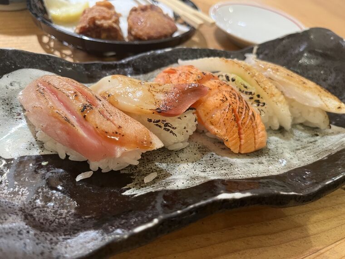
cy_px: 130
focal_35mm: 26
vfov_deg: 53.1
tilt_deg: -43.9
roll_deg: -11.8
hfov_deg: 67.3
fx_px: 259
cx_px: 172
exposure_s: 1/60
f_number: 1.6
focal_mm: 5.1
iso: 250
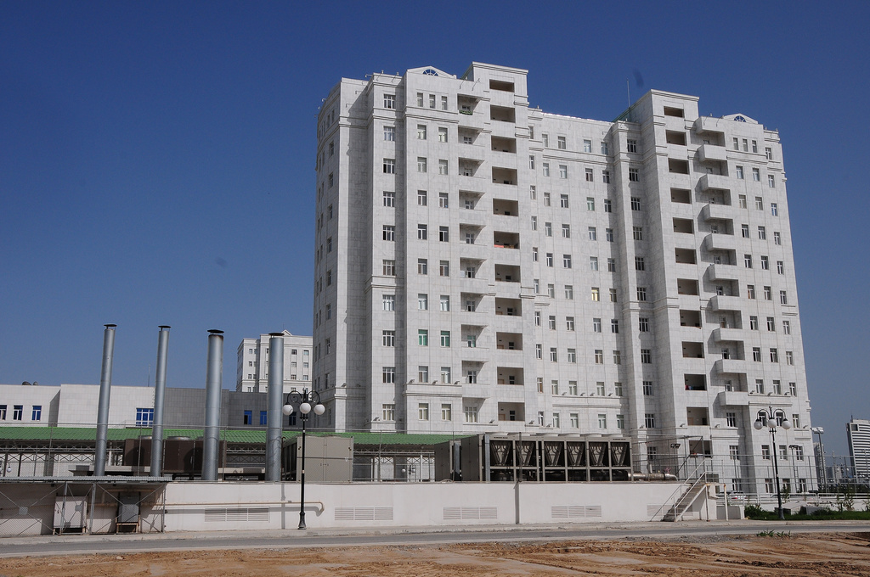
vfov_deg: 36.8
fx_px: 869
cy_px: 288
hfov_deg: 53.2
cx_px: 435
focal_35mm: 36
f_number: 14
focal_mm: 24
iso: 250
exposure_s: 1/800
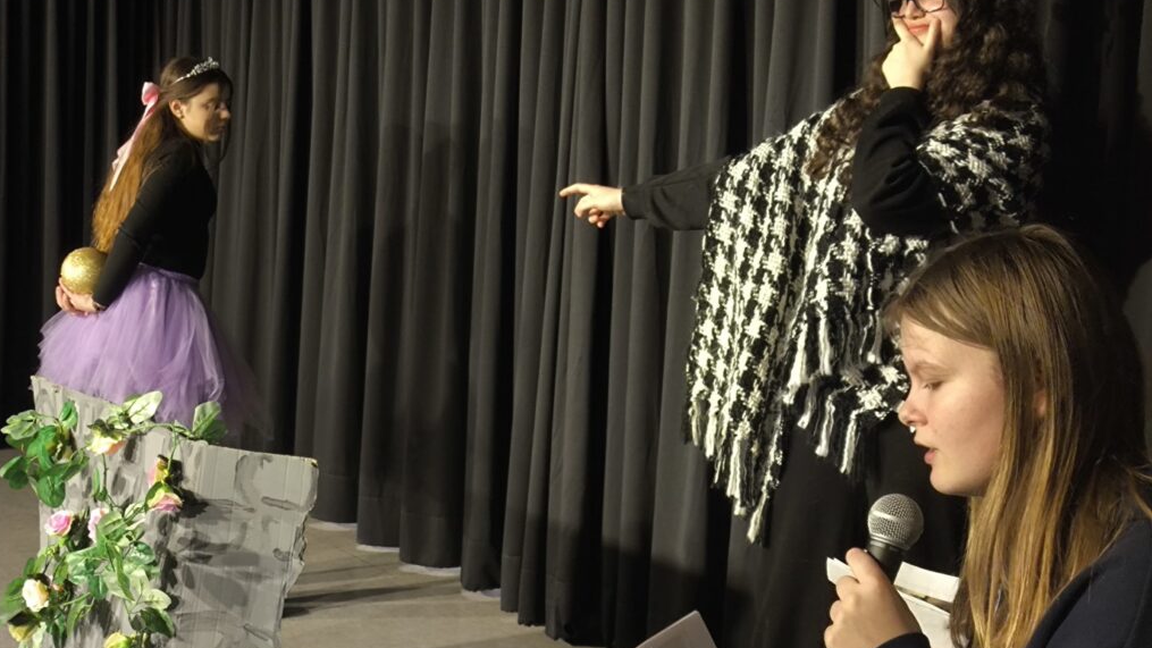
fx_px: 1680
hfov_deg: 37.8
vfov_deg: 21.8
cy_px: 312
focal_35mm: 55
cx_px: 572
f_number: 1.7
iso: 400
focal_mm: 4.71
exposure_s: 1/33.3
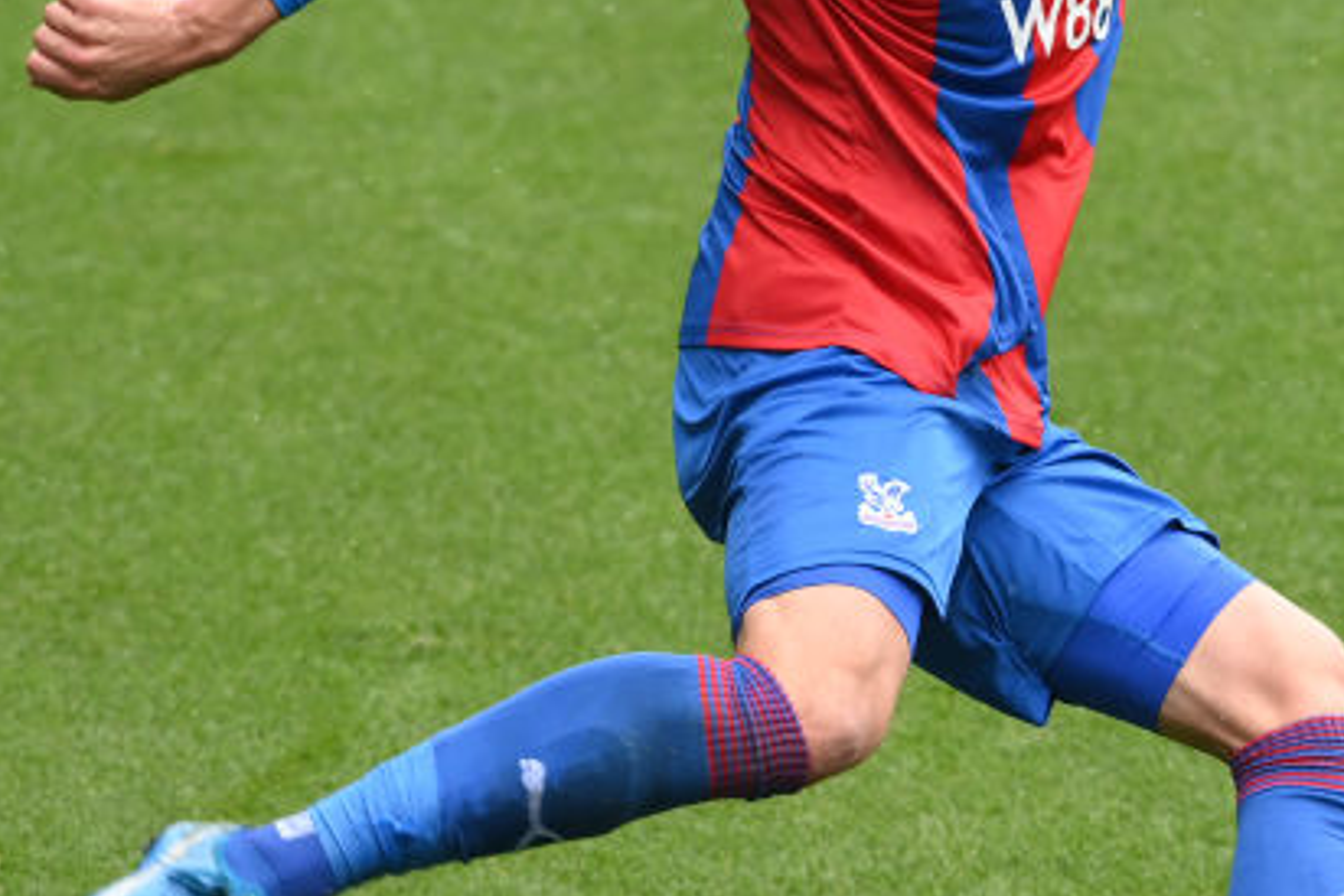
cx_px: 1063
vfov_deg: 1.4
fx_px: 37083
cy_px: 295
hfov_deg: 2.1
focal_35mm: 993
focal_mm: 400
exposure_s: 1/1600
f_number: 4
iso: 800
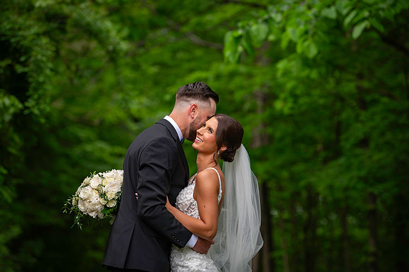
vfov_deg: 9.1
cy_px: 136
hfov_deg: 13.7
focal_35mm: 150
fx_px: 1703
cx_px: 204
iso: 400
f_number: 4
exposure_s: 1/320
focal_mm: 150
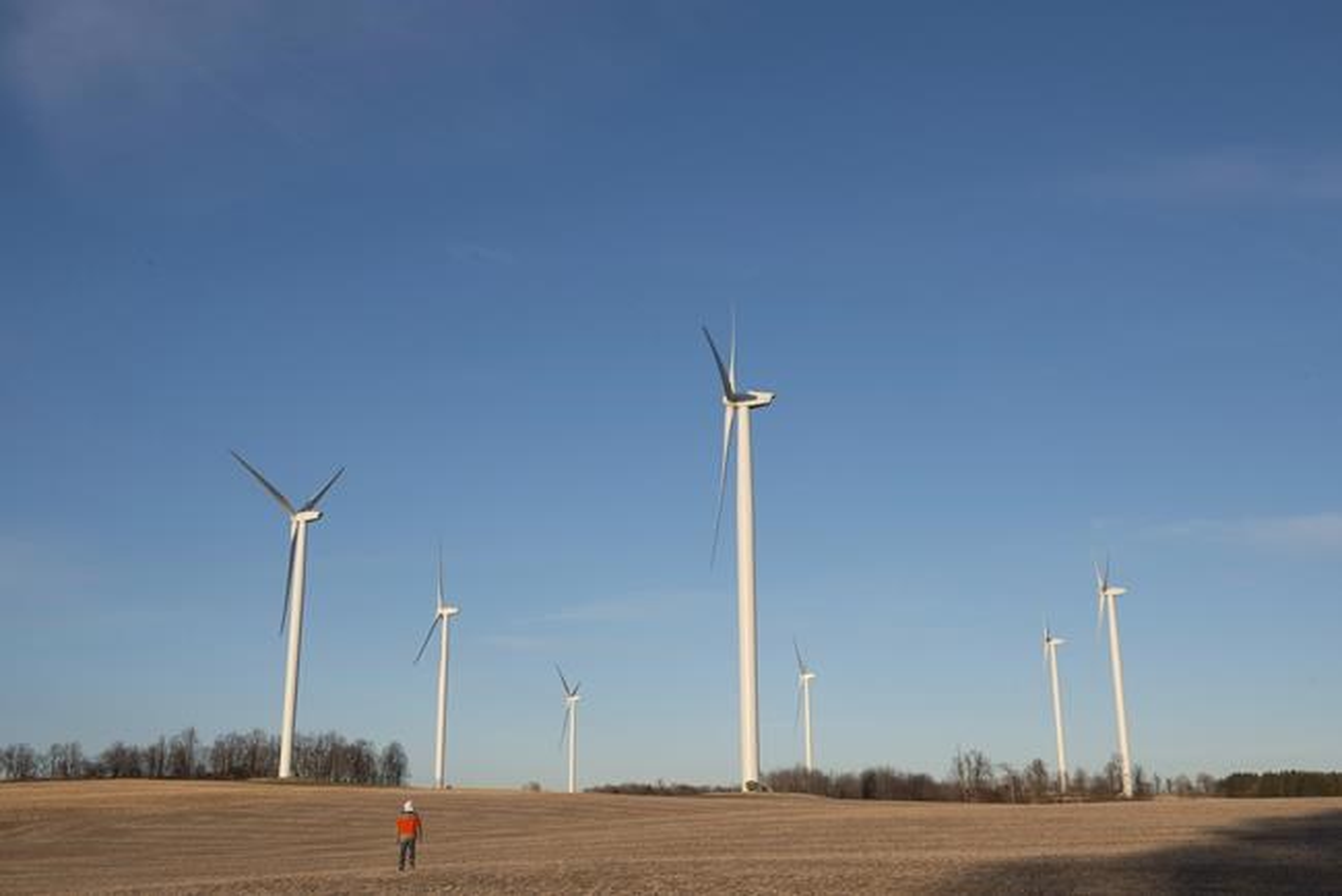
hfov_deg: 50.7
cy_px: 448
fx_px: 1417
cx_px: 671
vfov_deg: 35.1
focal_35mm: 38
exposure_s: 1/100
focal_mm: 38
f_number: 11
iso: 100
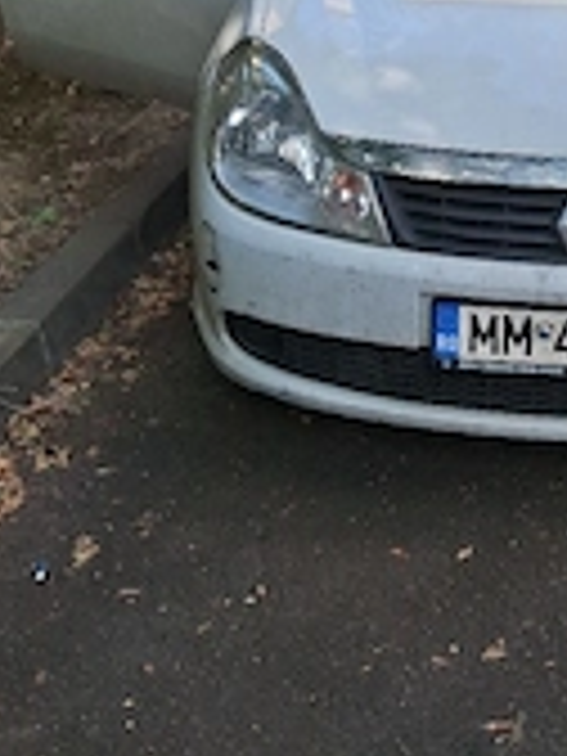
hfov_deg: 22.8
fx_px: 1354
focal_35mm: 62
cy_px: 4
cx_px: 558
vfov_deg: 29.2
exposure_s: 1/333
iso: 25
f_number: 1.8
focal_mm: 3.98
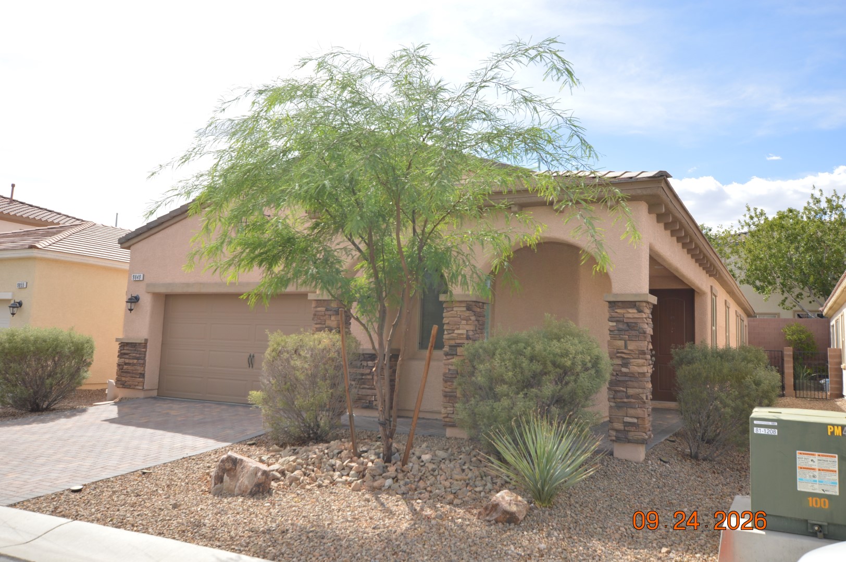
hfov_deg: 62.0
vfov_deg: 43.5
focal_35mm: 30
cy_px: 281
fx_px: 704
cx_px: 423
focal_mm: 20
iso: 100
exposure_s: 1/200
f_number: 8
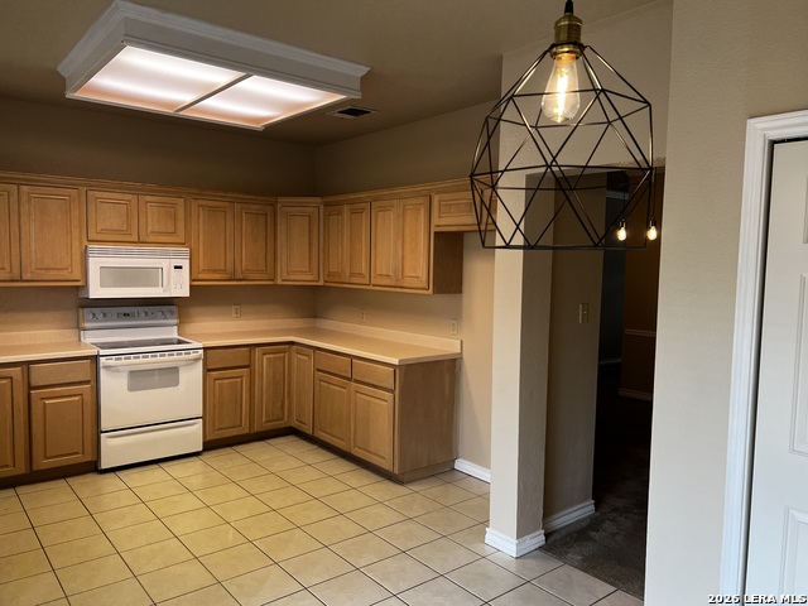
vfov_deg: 53.1
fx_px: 607
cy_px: 303
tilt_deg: -4.8
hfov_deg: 67.3
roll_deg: -0.9
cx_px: 404
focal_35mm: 26
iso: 100
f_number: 1.5
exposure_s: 1/120
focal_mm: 5.7
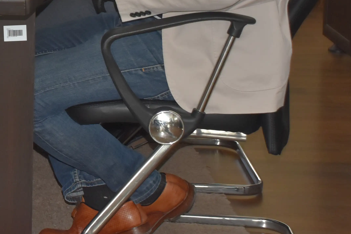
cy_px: -52
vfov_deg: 10.3
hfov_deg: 15.1
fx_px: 1271
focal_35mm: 130
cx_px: -80
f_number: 4.5
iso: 800
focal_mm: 31
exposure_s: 1/80
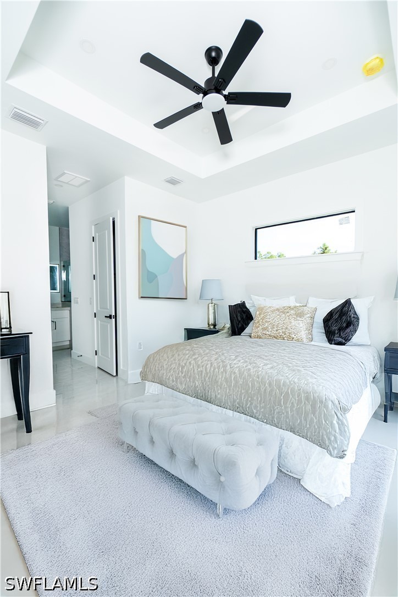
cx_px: 199
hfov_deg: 77.3
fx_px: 249
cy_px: 298
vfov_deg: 100.4
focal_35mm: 15
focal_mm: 10
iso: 100
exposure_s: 1/250
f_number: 4
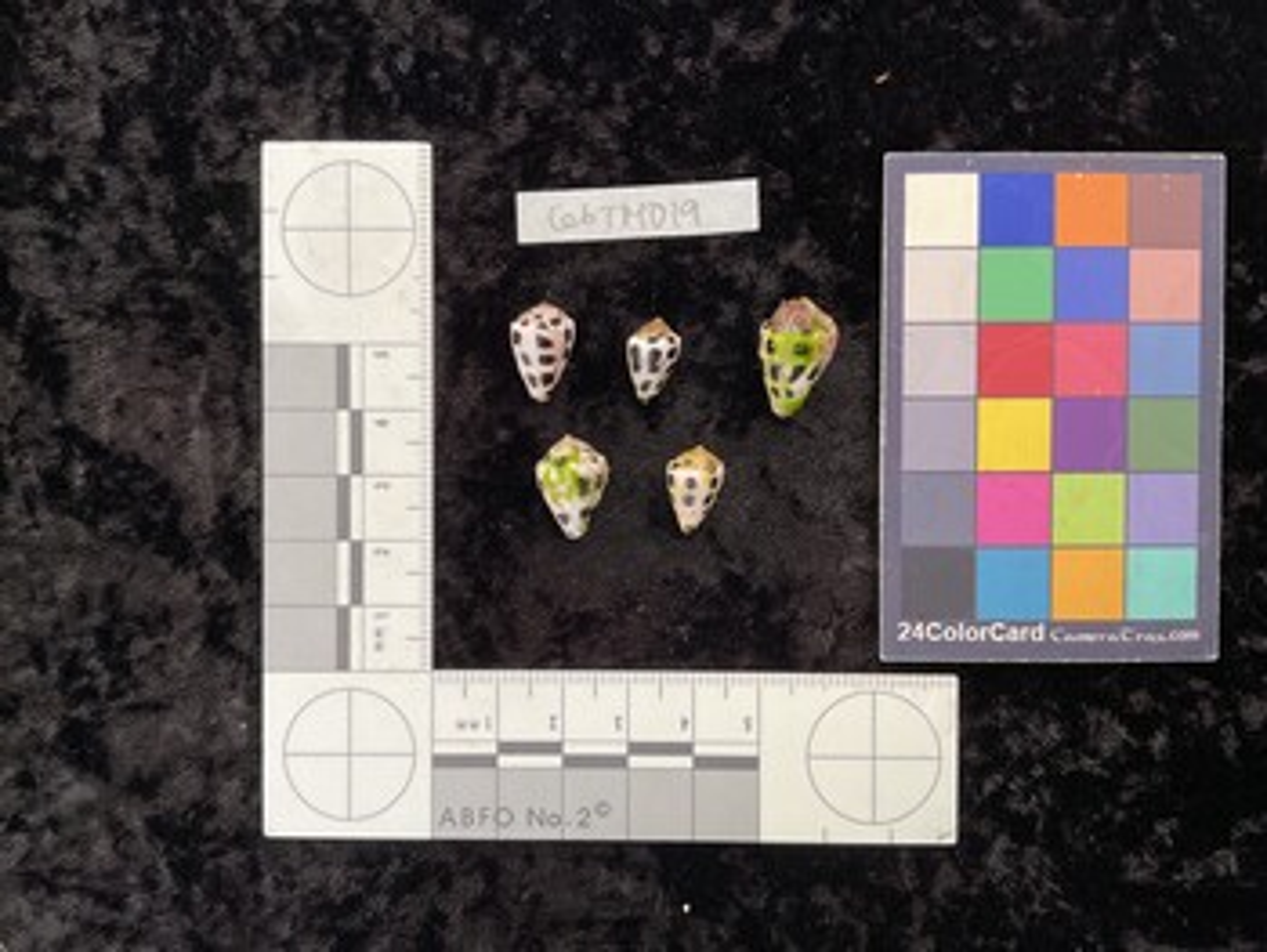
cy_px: 476
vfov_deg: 48.3
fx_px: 1062
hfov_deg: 61.6
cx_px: 634
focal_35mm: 29
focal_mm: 3
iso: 50
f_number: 1.8
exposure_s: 1/50
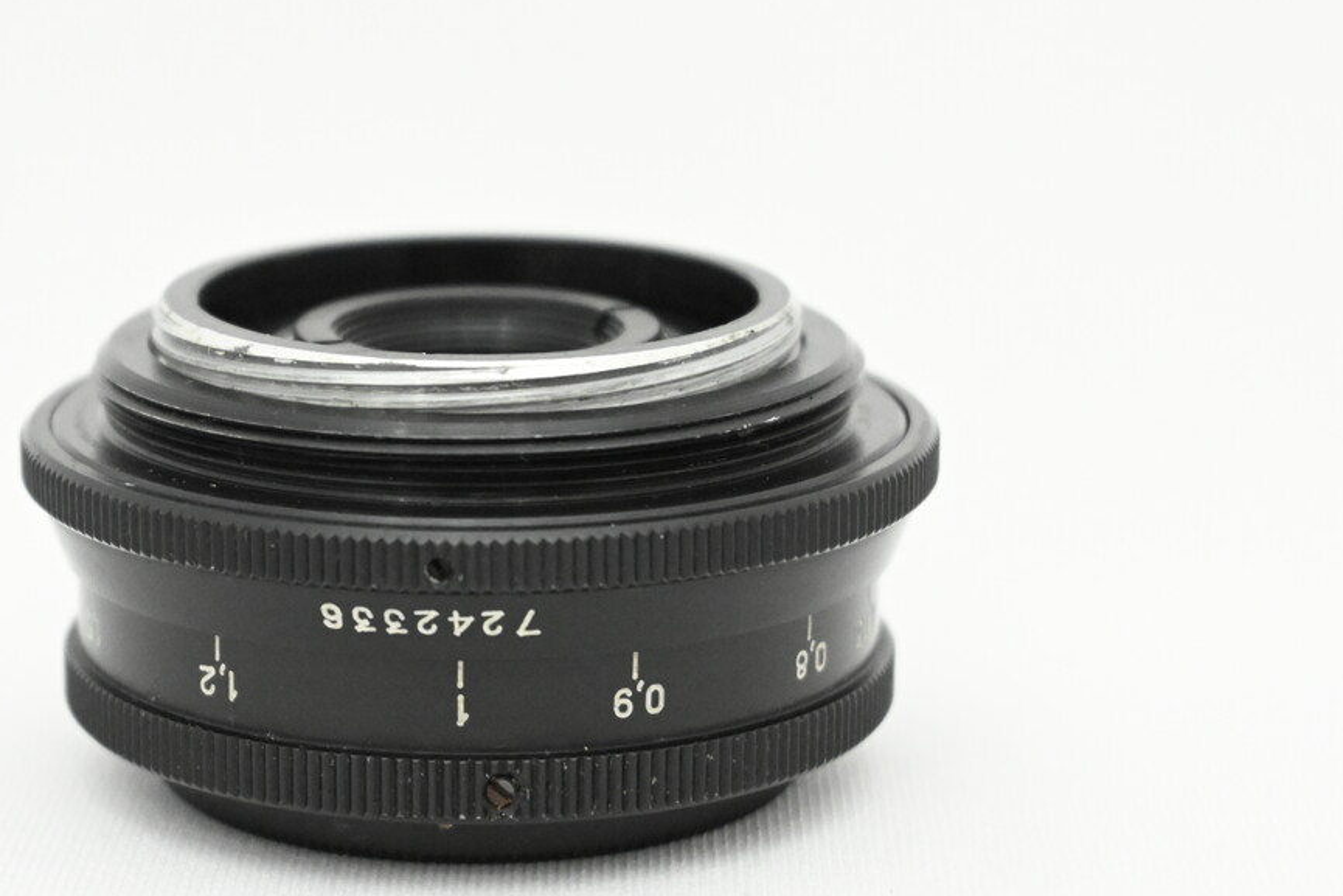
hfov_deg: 19.6
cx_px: 472
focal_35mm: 104
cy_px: 550
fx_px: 3880
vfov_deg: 13.2
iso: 6400
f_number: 6.3
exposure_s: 1/160
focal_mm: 50
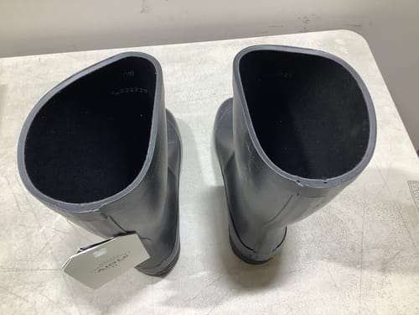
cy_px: 158
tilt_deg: -61.5
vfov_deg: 45.4
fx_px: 375
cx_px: 210
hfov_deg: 58.4
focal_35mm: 31
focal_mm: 3.3
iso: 80
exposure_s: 1/50
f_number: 2.4
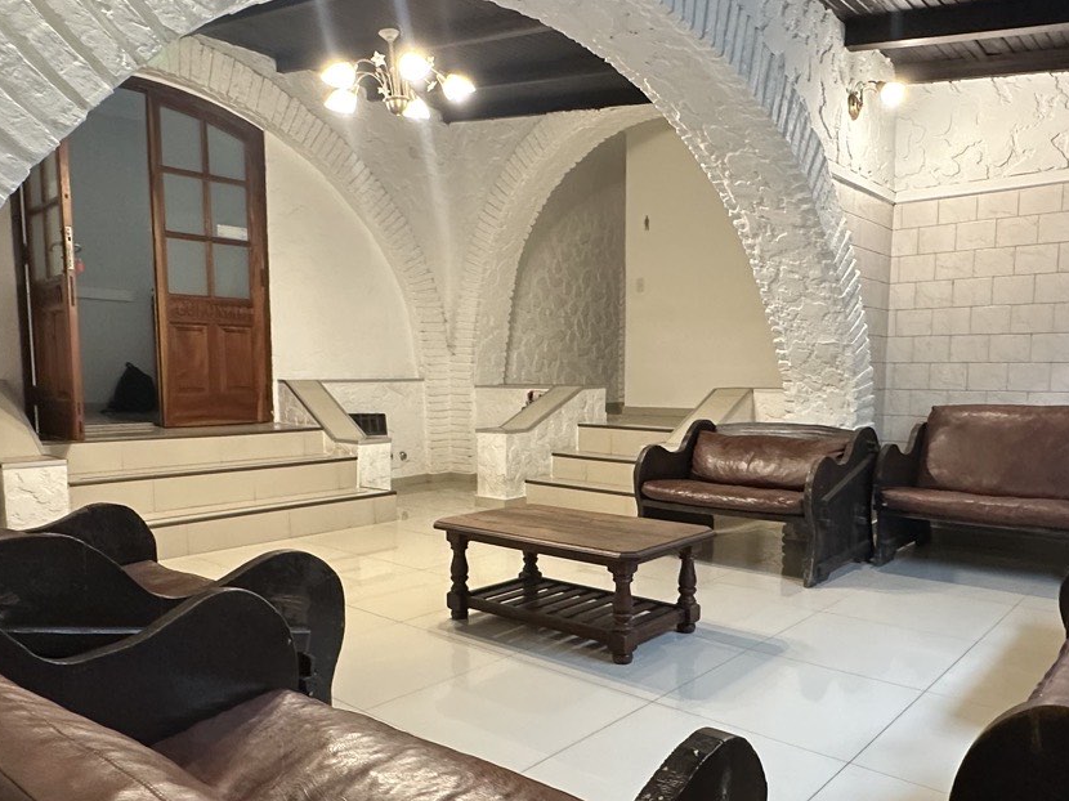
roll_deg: -0.5
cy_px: 461
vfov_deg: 51.1
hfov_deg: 65.2
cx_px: 580
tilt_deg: -6.2
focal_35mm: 27
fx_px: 834
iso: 400
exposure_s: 1/50
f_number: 2.2
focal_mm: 2.22
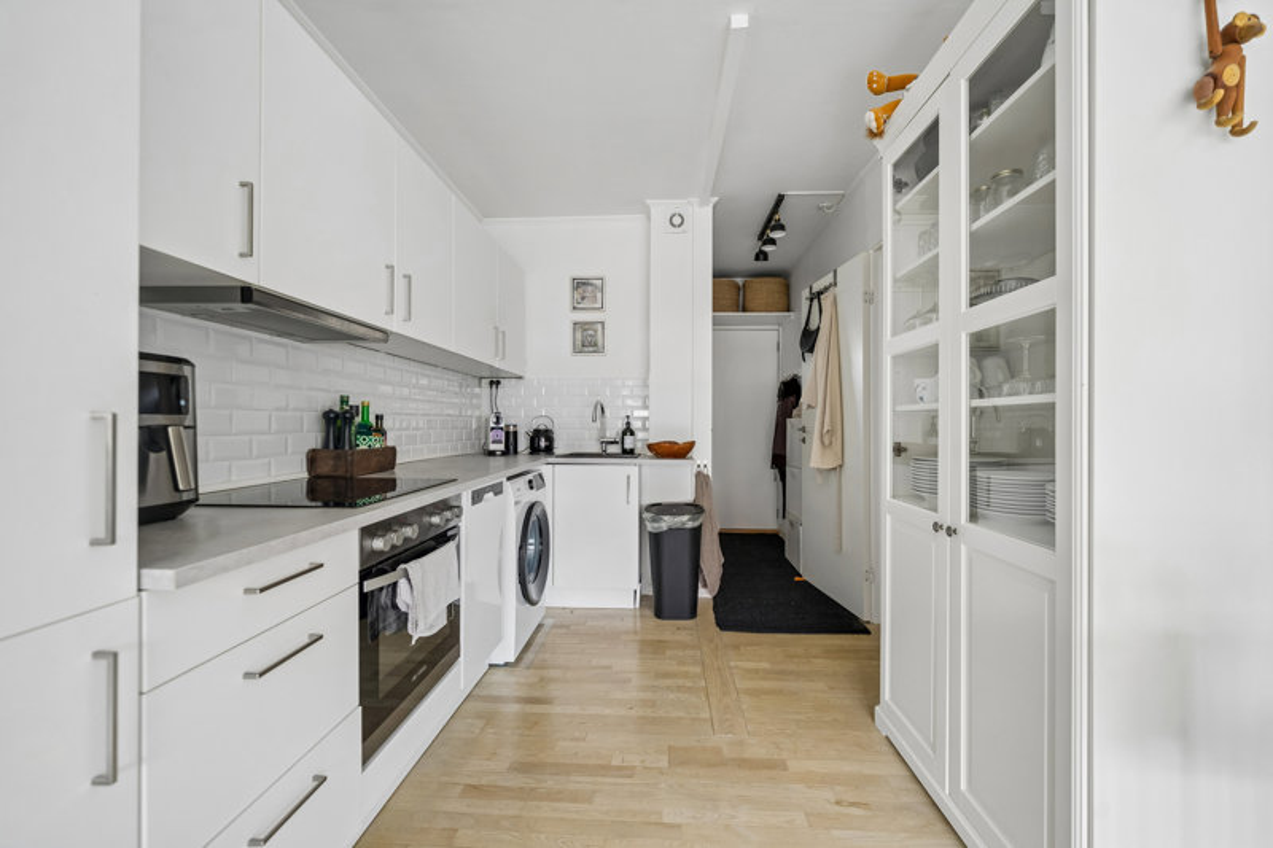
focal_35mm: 14
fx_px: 495
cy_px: 424
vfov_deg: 81.2
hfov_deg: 104.3
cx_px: 636
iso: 400
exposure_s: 1/40
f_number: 5
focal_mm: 14
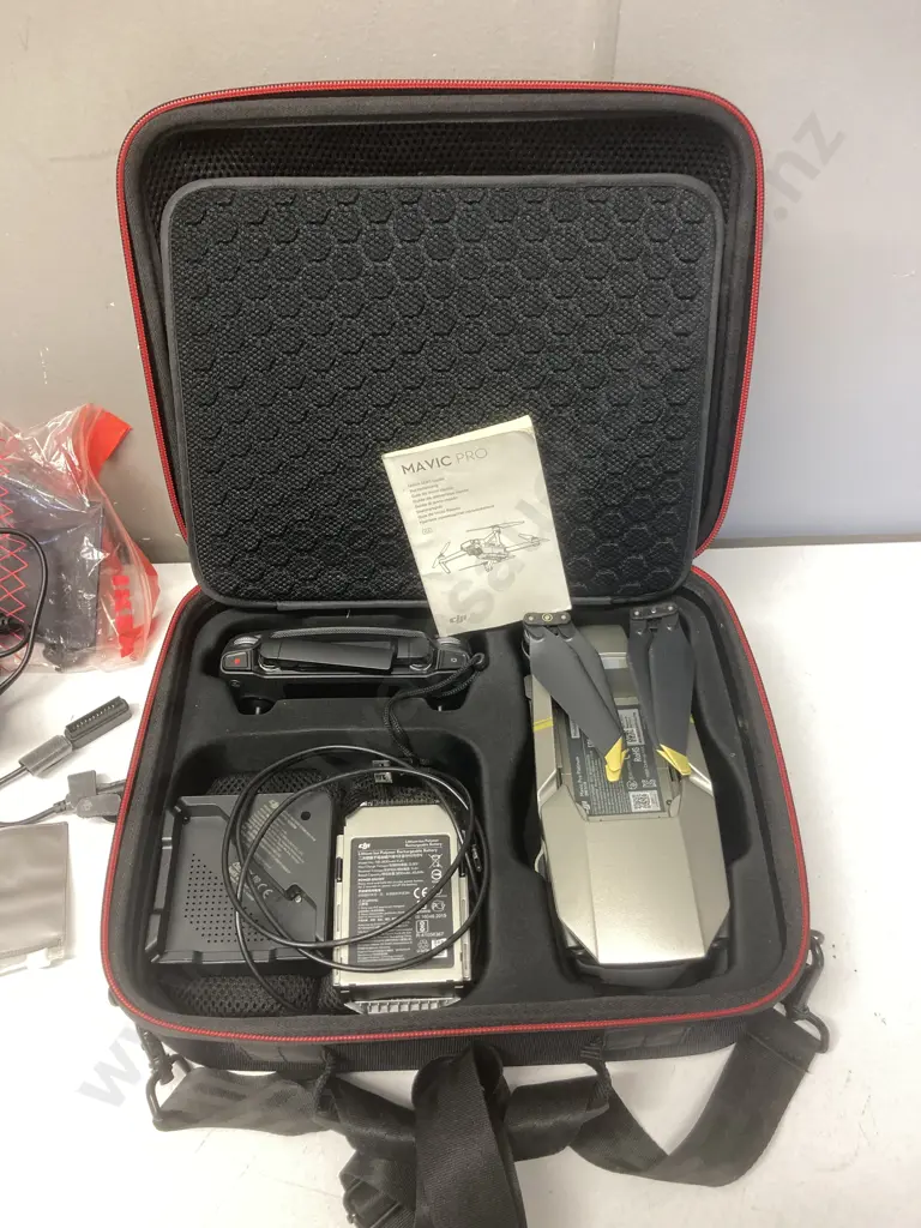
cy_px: 614
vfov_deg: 63.4
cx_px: 460
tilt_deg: -49.6
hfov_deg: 49.7
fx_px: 993
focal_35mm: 28
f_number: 1.8
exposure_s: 1/50
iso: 160
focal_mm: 3.99
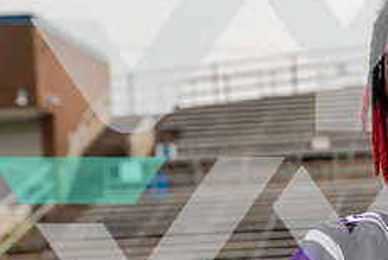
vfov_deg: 10.1
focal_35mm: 136
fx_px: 1468
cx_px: 420
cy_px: 247
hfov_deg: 14.7
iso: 125
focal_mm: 54
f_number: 5.6
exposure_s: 1/800
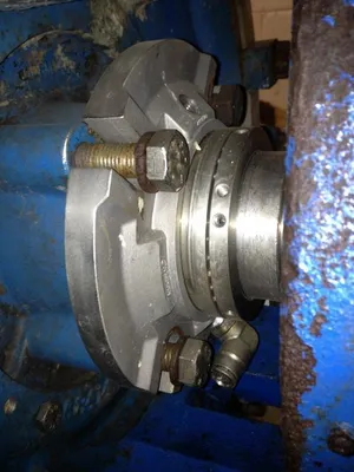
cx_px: 177
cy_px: 236
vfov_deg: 52.6
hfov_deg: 40.7
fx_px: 477
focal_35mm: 35
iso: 50
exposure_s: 1/21
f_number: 2.4
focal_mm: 4.28
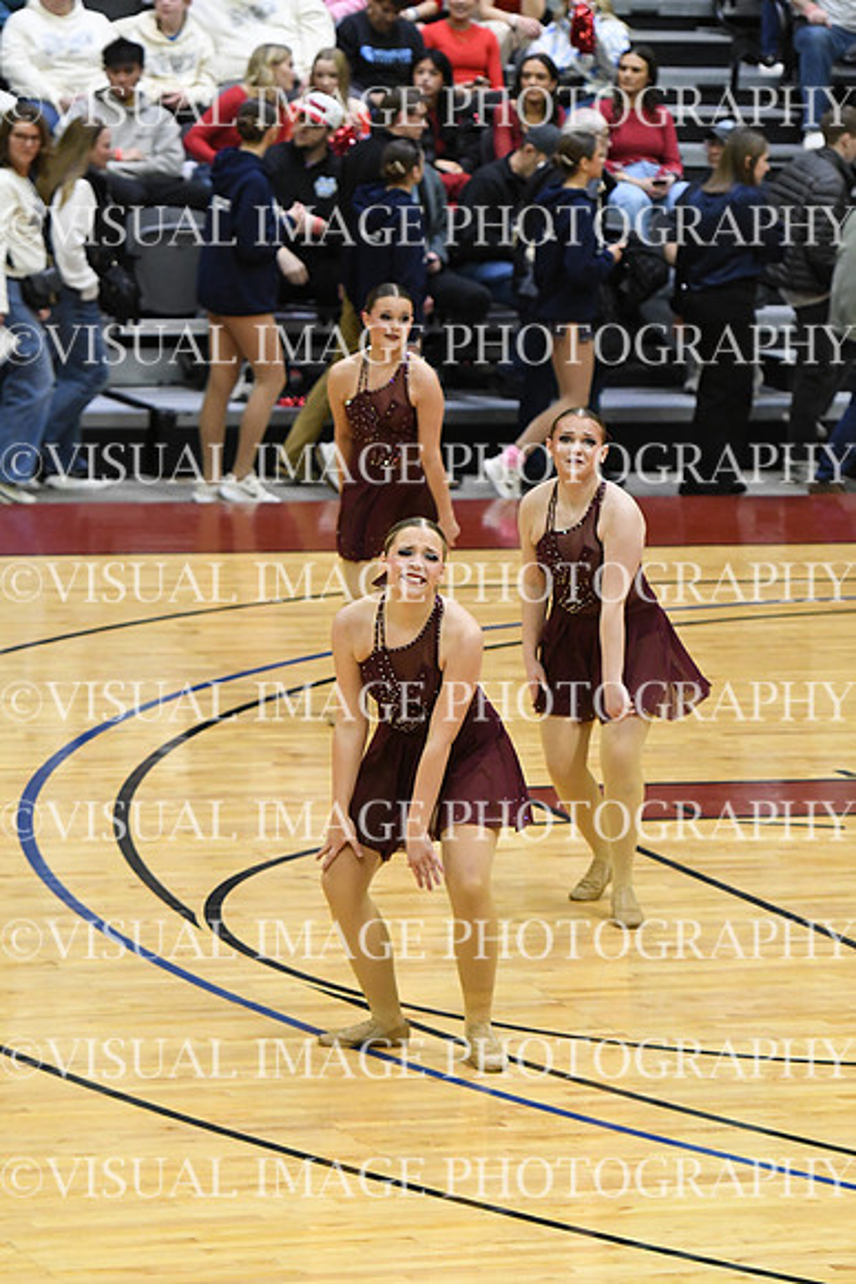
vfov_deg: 11.0
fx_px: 6665
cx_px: 428
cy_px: 642
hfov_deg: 7.3
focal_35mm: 187
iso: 4000
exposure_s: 1/400
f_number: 3.5
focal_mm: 125
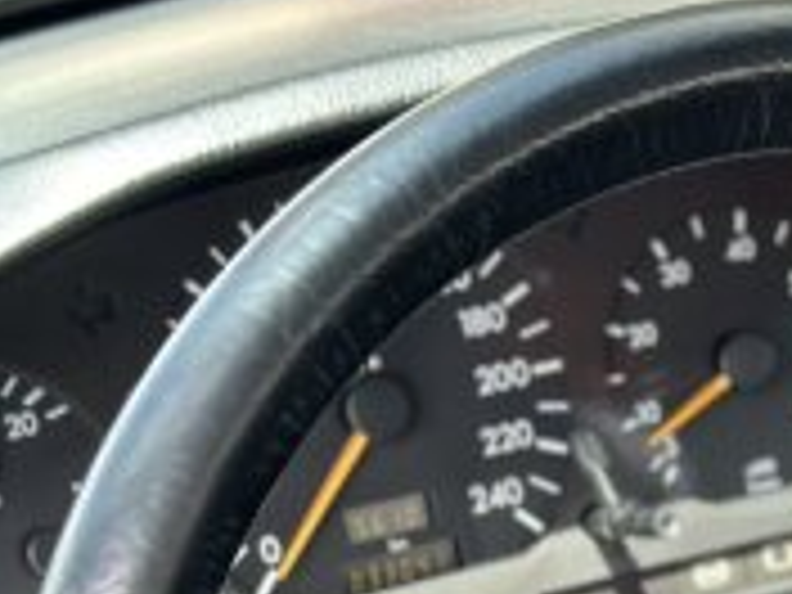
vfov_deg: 8.2
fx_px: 4004
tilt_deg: -26.9
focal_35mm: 175
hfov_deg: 11.0
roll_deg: +0.4
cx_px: 1071
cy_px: 1012
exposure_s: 1/121
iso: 80
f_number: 1.78
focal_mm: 6.86
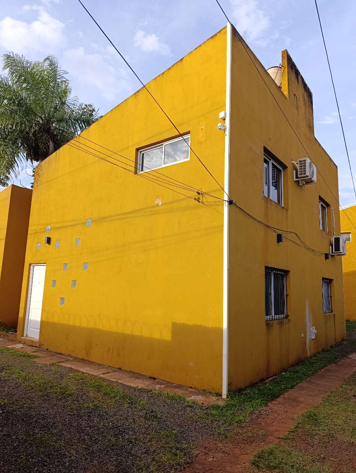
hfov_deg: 59.0
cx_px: 178
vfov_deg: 73.8
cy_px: 236
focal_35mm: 23
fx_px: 315
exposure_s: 1/240
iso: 50
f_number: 1.6
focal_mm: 6.14
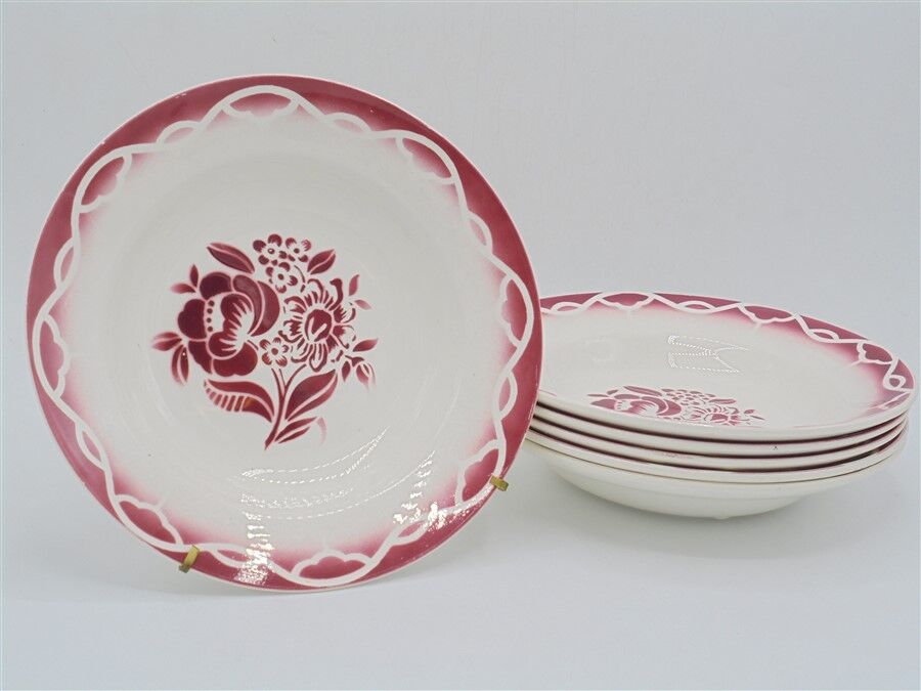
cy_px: 346
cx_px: 460
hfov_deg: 38.9
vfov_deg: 29.7
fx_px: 1304
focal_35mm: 49
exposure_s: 1/200
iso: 100
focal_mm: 8.9
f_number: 4.8
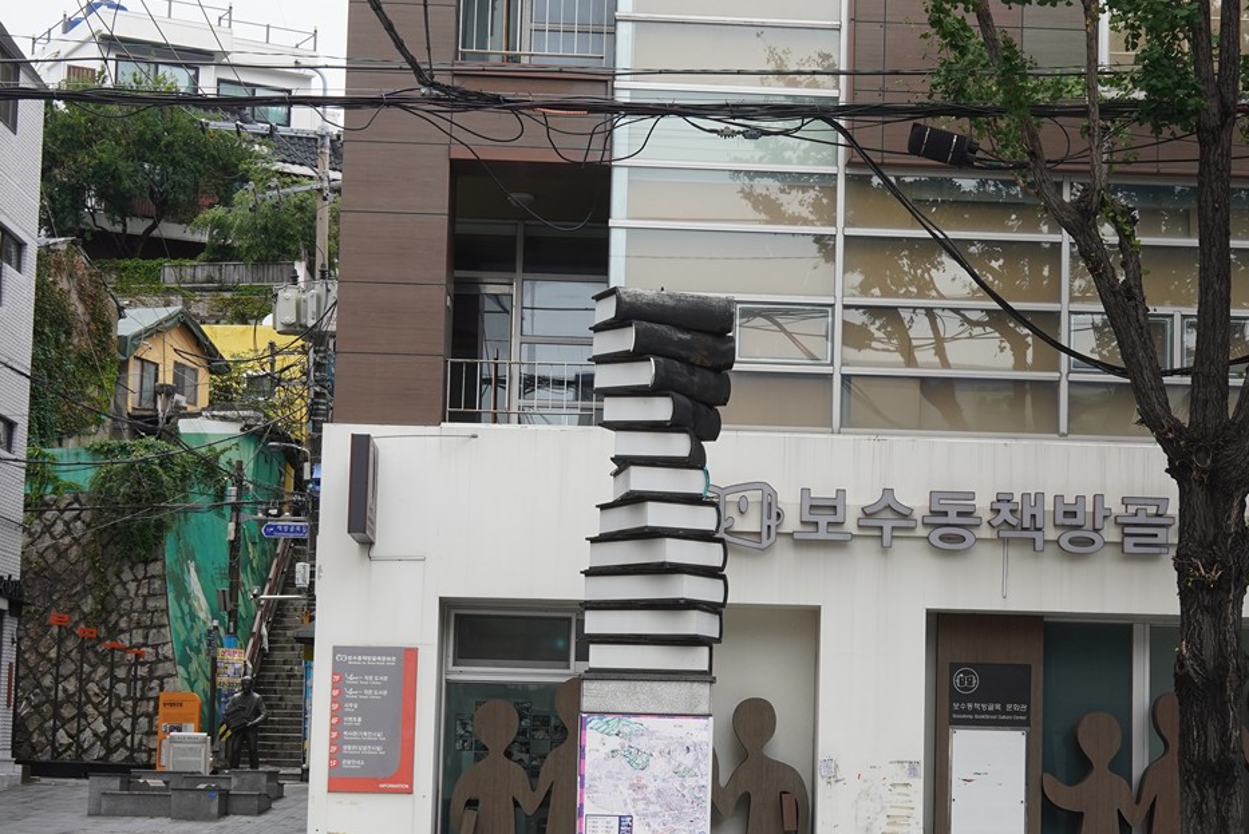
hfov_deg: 26.9
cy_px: 497
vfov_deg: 18.2
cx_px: 809
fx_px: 2603
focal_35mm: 75
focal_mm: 35
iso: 400
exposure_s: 1/100
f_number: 10
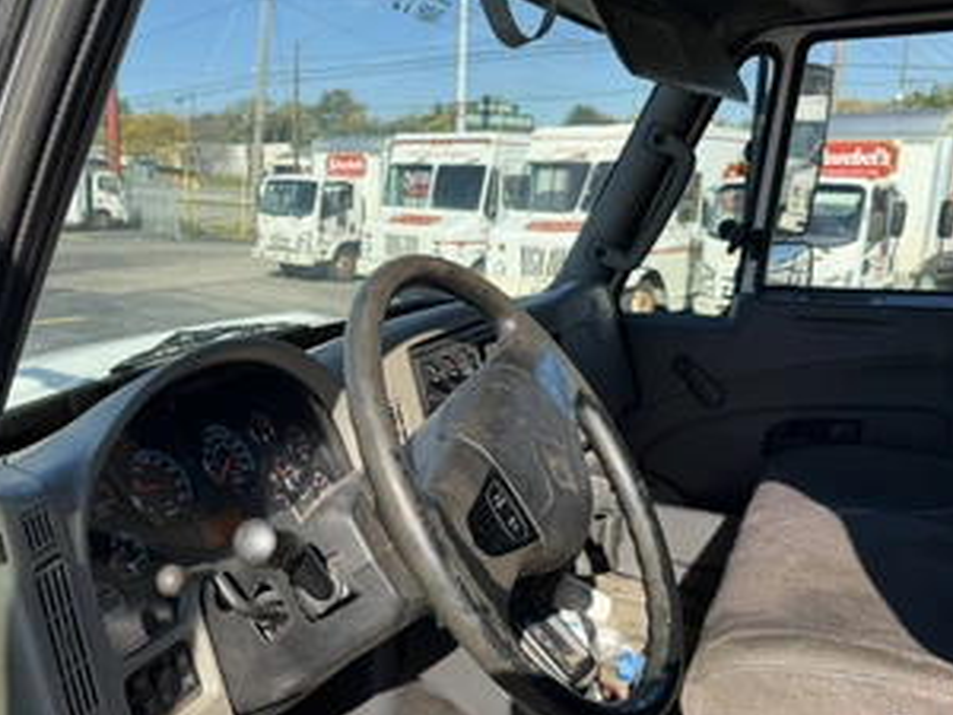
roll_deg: +0.5
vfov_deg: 44.1
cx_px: 353
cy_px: 388
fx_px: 881
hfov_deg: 56.1
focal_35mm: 32
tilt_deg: -10.6
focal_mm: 6.76
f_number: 1.78
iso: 80
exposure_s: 1/1949
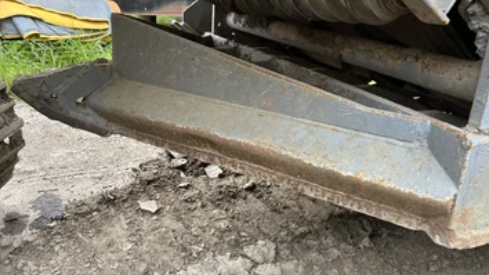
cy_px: 122
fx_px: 415
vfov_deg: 36.6
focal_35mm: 32
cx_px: 244
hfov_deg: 61.0
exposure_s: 1/154
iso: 40
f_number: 1.6
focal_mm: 5.1
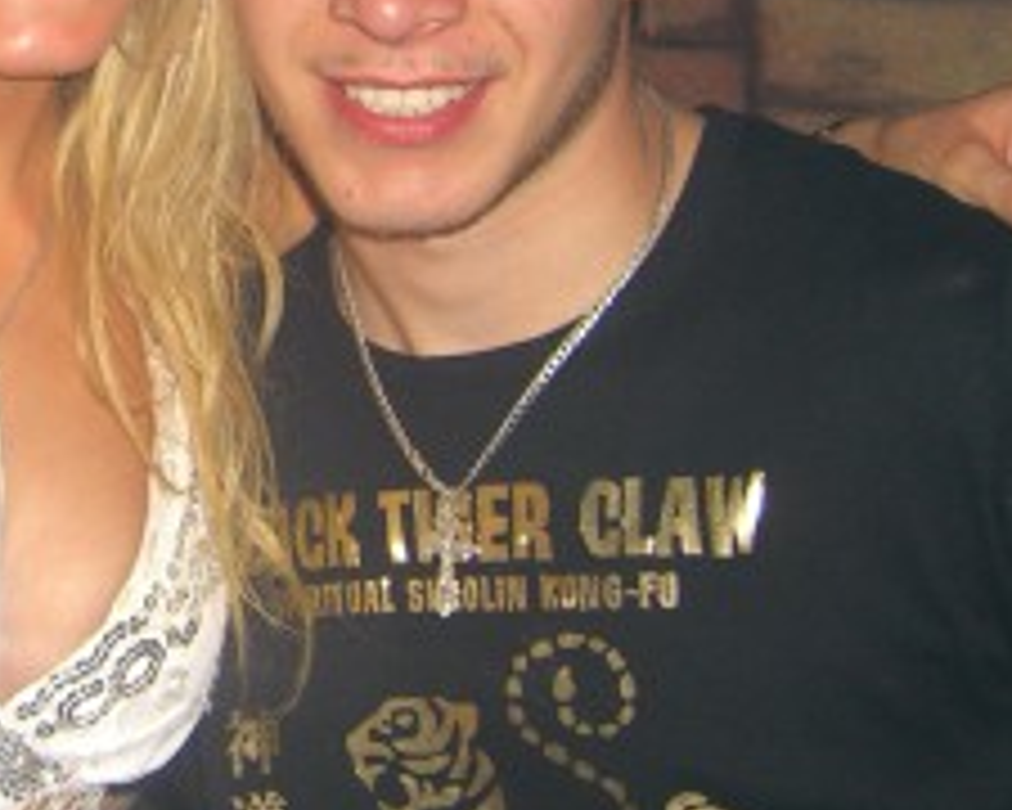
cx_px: -108
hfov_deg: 18.6
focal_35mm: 99
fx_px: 2965
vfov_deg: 15.4
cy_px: 112
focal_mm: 7.9
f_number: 2.8
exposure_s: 1/60
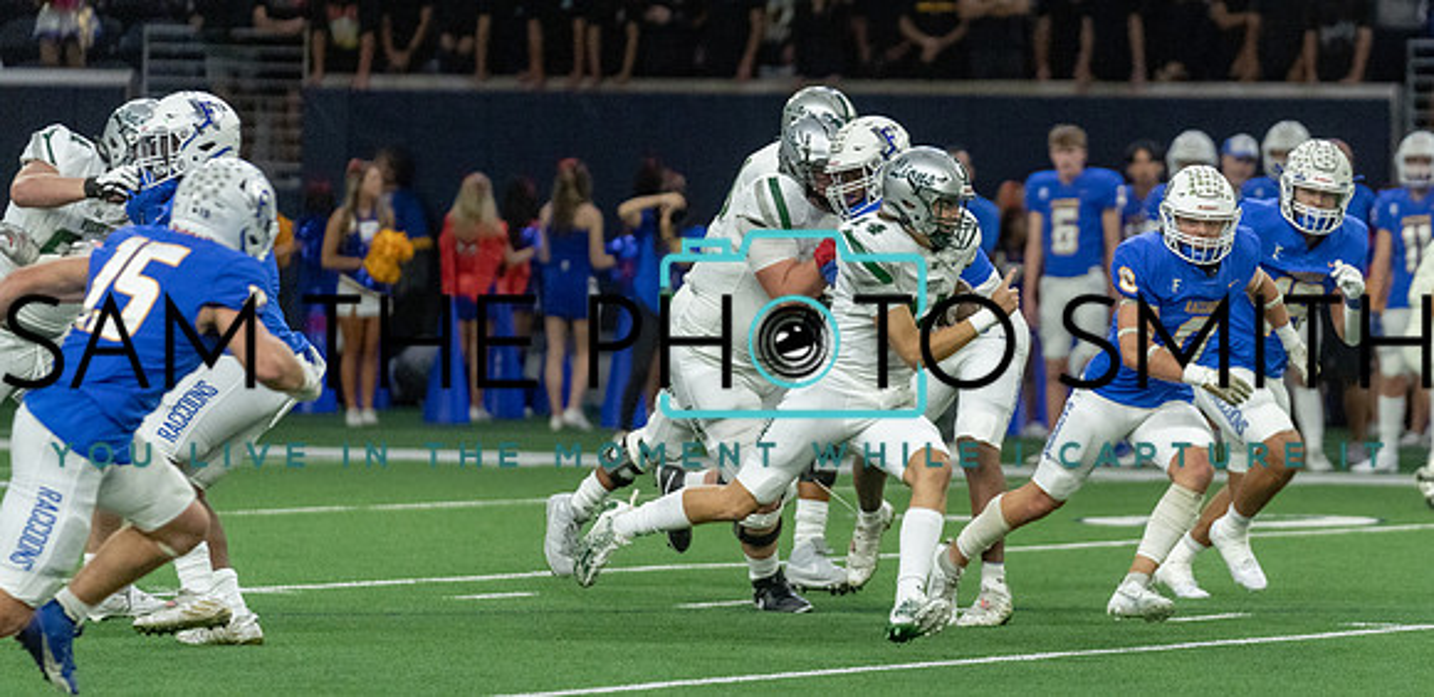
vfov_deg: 3.8
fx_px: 10629
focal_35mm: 288
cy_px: 298
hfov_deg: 7.7
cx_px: 889
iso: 4000
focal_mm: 200
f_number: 2.8
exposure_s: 1/1250
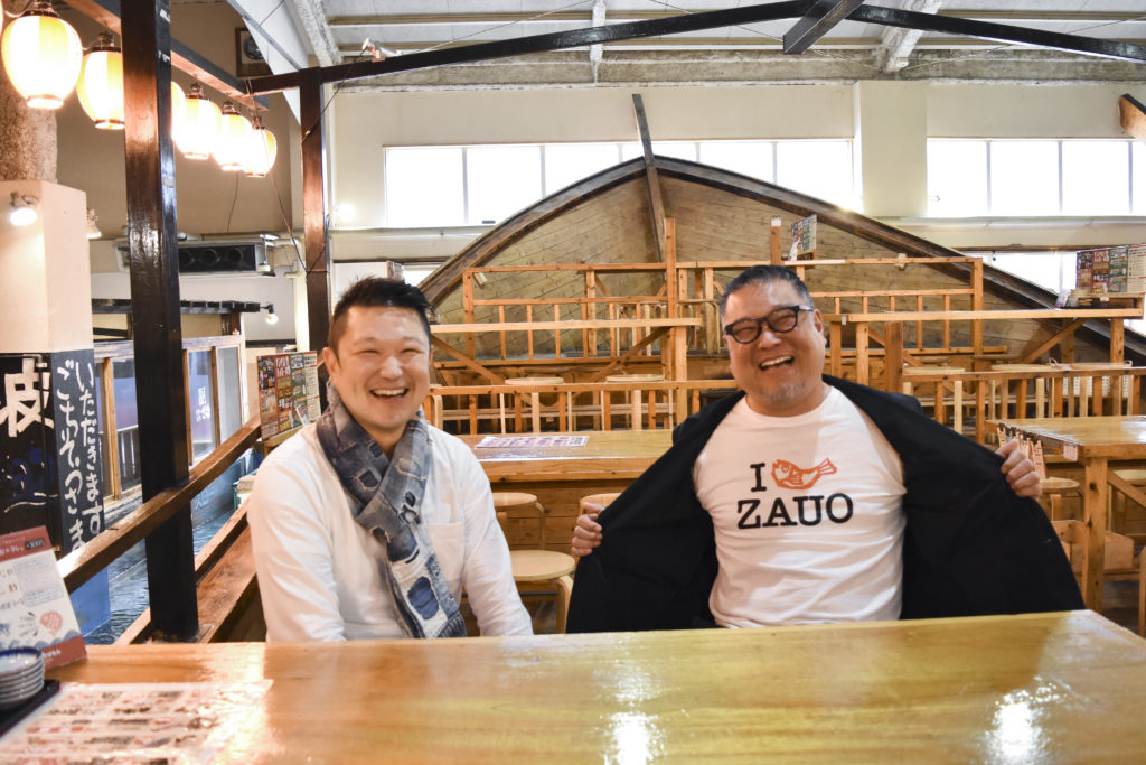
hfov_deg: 61.9
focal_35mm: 30
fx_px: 955
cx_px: 573
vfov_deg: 43.6
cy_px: 382
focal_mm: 20
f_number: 4.5
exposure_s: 1/100
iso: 3200
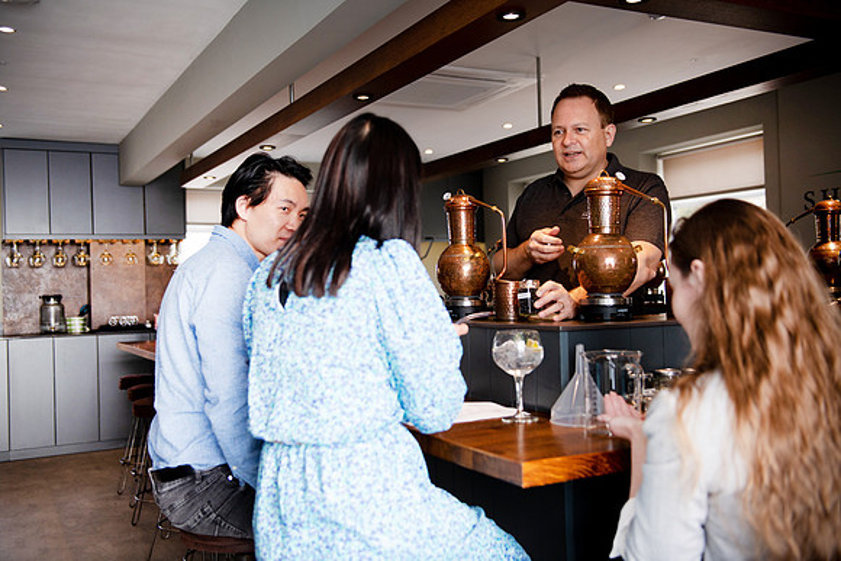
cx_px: 420
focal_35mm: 36
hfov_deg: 53.1
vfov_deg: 36.9
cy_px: 280
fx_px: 841
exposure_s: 1/250
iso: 320
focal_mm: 36
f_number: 2.8
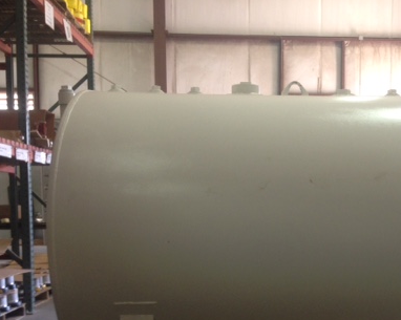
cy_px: 250
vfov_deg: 27.6
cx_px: 292
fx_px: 640
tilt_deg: -4.1
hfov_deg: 34.2
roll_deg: +0.4
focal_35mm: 54
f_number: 2.4
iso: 80
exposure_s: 1/20
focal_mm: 4.12
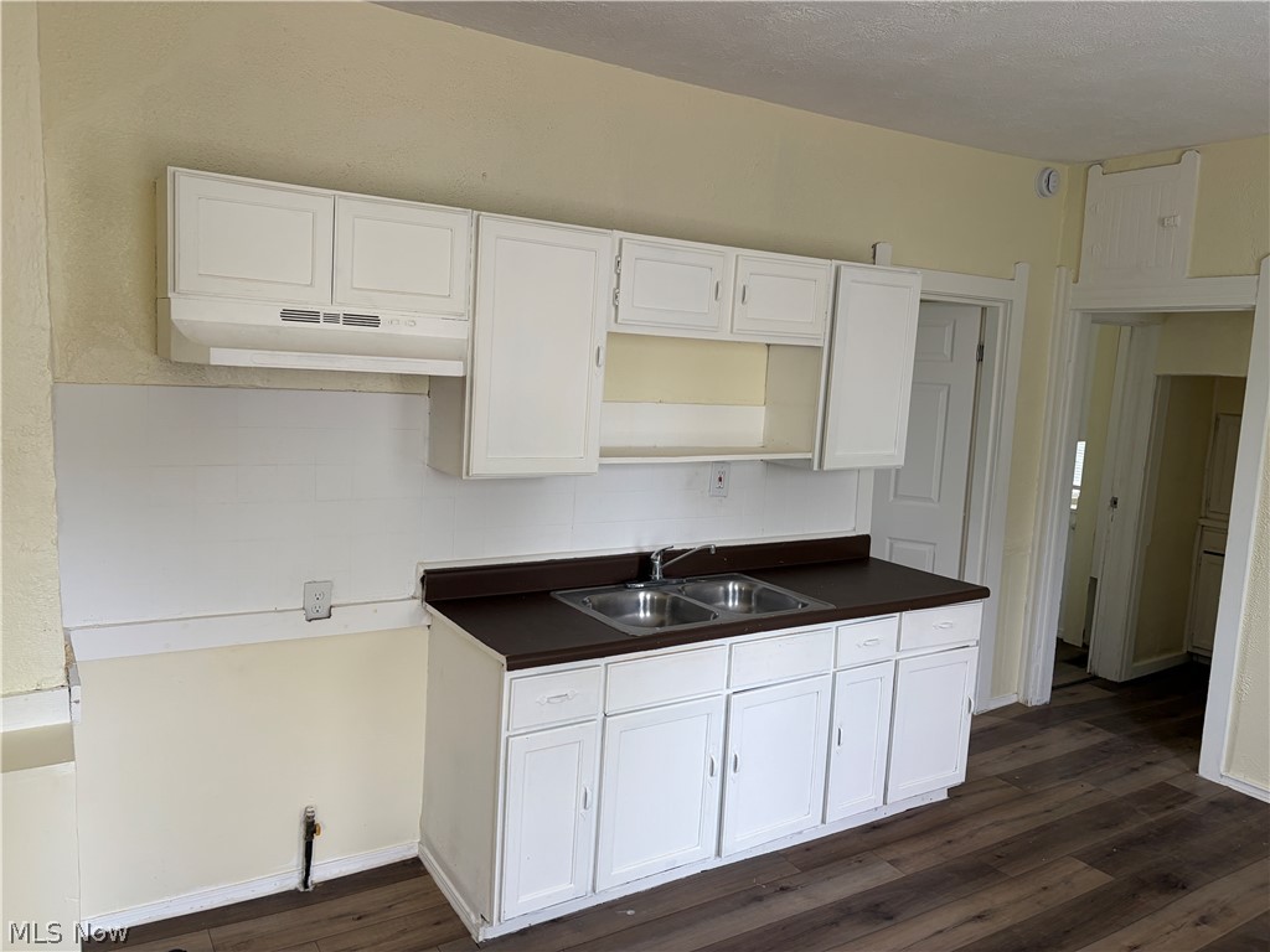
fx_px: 954
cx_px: 635
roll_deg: -2.0
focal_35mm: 26
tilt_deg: -4.6
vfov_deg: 53.1
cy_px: 476
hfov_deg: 67.3
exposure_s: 1/122
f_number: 1.6
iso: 100
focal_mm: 5.96
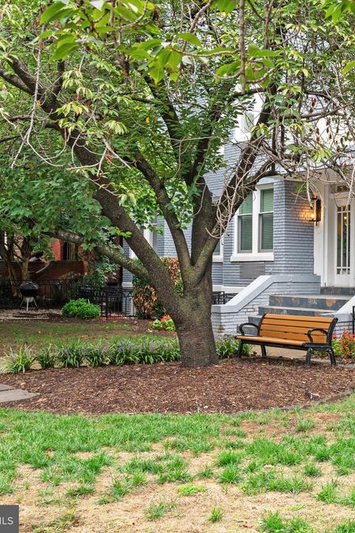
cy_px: 265
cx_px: 335
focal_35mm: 53
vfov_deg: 37.5
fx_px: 783
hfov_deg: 24.6
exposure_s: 1/25
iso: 500
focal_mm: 35
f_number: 9
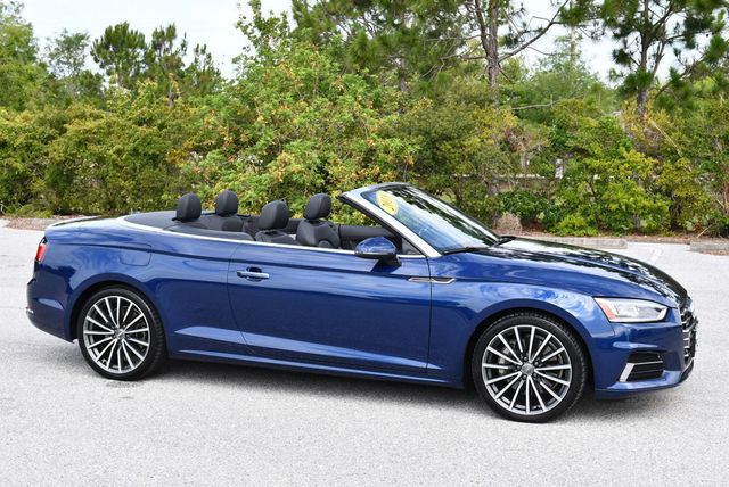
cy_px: 244
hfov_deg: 38.2
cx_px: 364
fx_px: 1054
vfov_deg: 26.0
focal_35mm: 52
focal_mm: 26
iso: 200
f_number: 6.3
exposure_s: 1/250
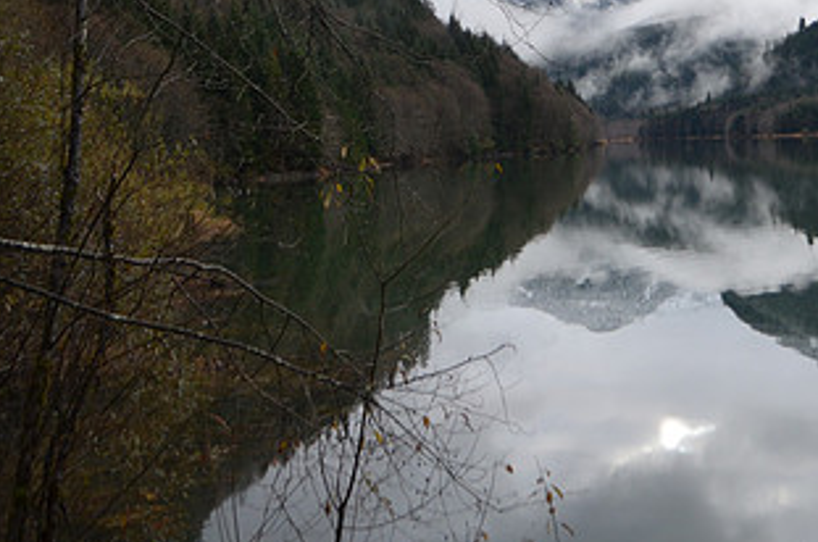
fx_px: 1270
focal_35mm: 56
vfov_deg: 23.7
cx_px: 573
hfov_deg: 35.2
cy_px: 97
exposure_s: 1/1000
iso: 400
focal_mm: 20
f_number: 4
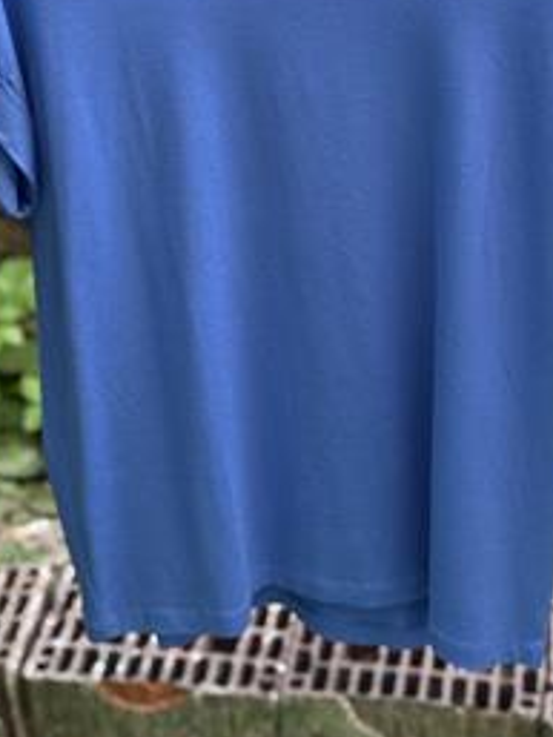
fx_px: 1639
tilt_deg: -22.8
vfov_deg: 25.0
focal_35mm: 77
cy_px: 182
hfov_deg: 19.1
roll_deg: +1.3
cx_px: 355
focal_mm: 6.76
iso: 100
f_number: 1.78
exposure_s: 1/76
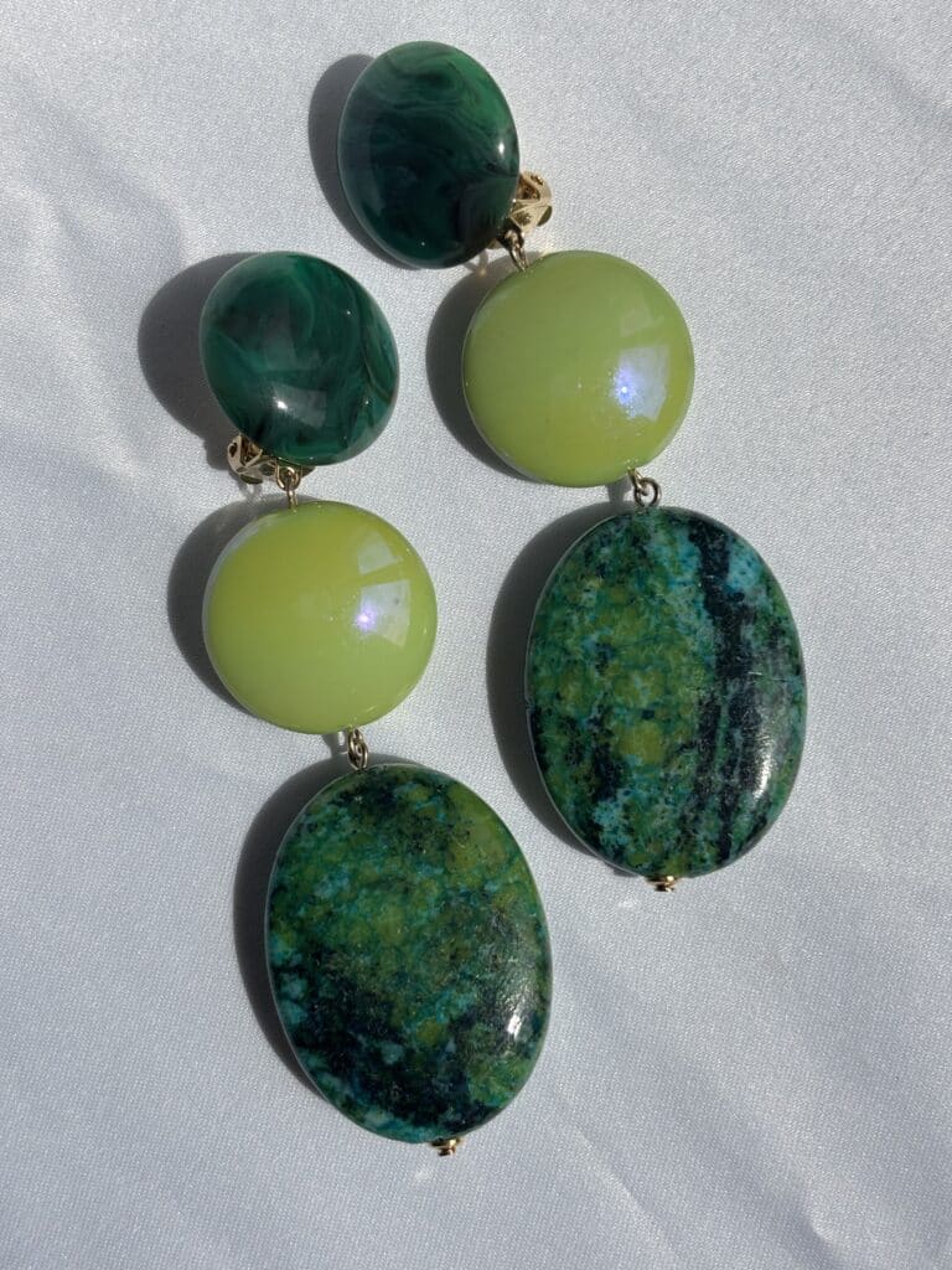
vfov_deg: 36.8
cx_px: 476
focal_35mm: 52
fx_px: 1907
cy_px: 635
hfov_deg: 28.0
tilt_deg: -86.6
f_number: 1.6
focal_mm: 5.96
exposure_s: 1/5618
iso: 32
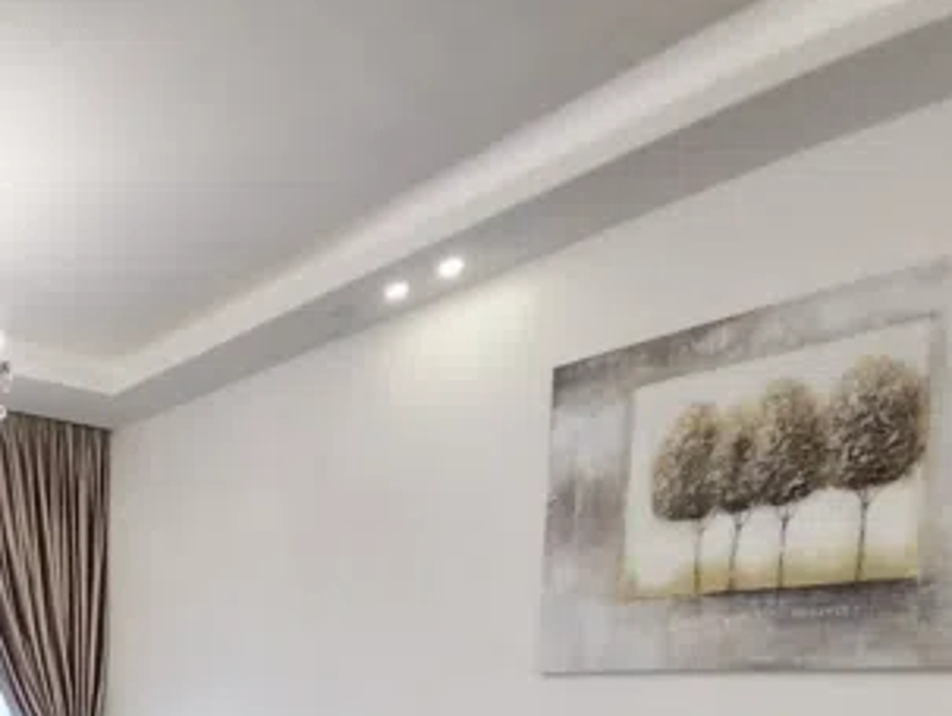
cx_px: -69
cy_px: 752
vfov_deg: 39.8
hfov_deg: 46.2
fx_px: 826
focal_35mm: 30
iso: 200
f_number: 2.2
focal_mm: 1.3
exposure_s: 1/50
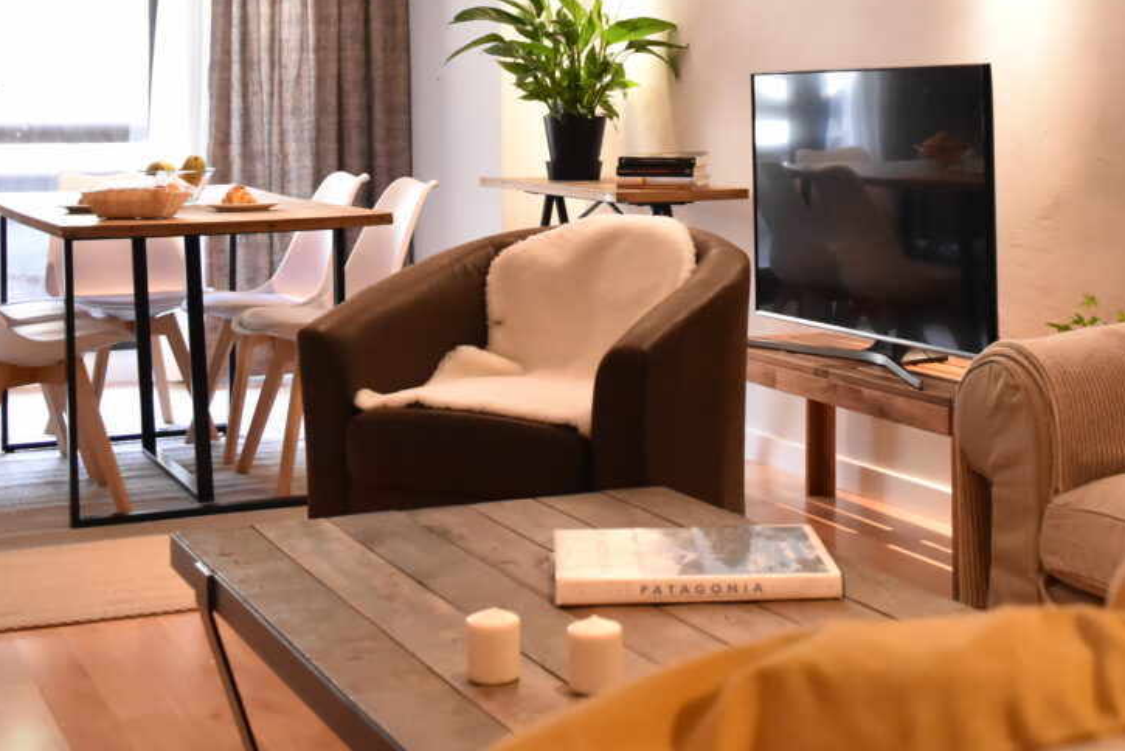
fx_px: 1938
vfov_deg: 21.6
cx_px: 708
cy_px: 112
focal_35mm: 62
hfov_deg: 32.2
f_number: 5
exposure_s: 1/160
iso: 3200
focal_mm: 20
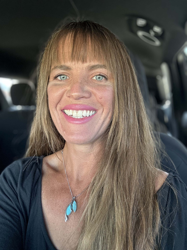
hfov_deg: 46.8
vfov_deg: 60.0
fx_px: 216
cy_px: 125
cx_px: 94
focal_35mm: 30
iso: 80
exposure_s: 1/60
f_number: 1.9
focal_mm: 2.69
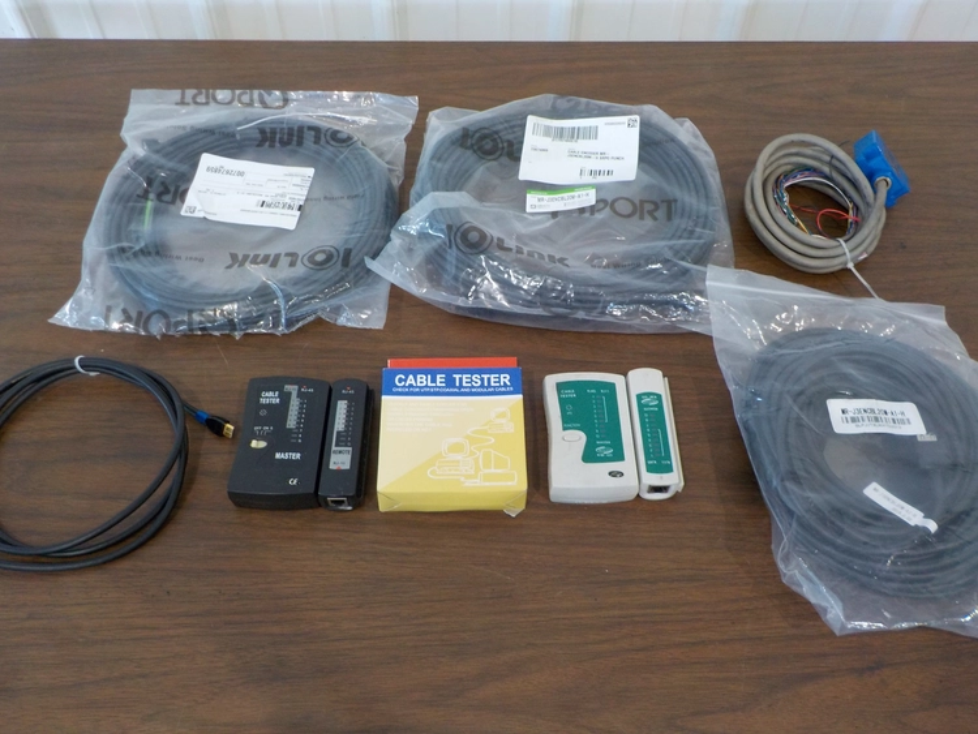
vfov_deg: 46.8
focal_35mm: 30
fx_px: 848
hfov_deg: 59.9
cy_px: 367
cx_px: 489
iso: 180
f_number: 3.3
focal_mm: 4.1
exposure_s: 1/30
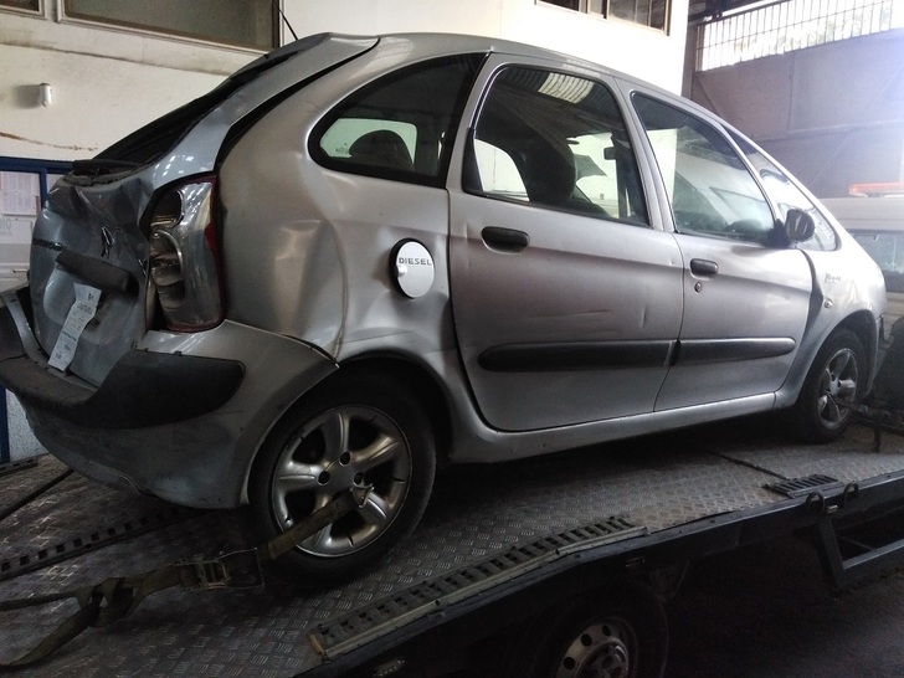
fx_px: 679
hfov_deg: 67.3
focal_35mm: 26
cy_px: 339
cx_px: 452
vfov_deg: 53.1
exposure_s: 1/30
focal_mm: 3.46
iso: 407
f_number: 2.2
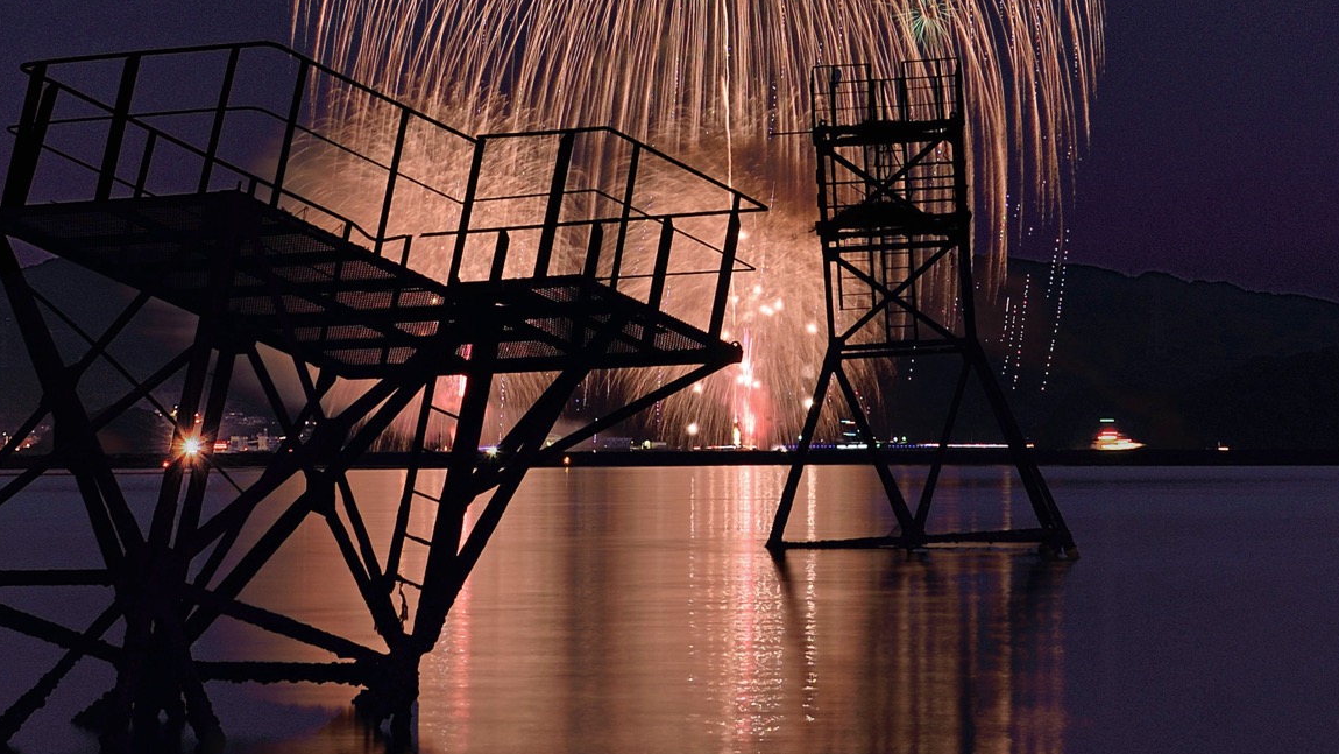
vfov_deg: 20.1
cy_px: 110
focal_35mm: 59
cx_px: 541
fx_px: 2095
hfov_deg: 35.3
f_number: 6.3
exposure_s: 33
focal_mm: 36
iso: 100
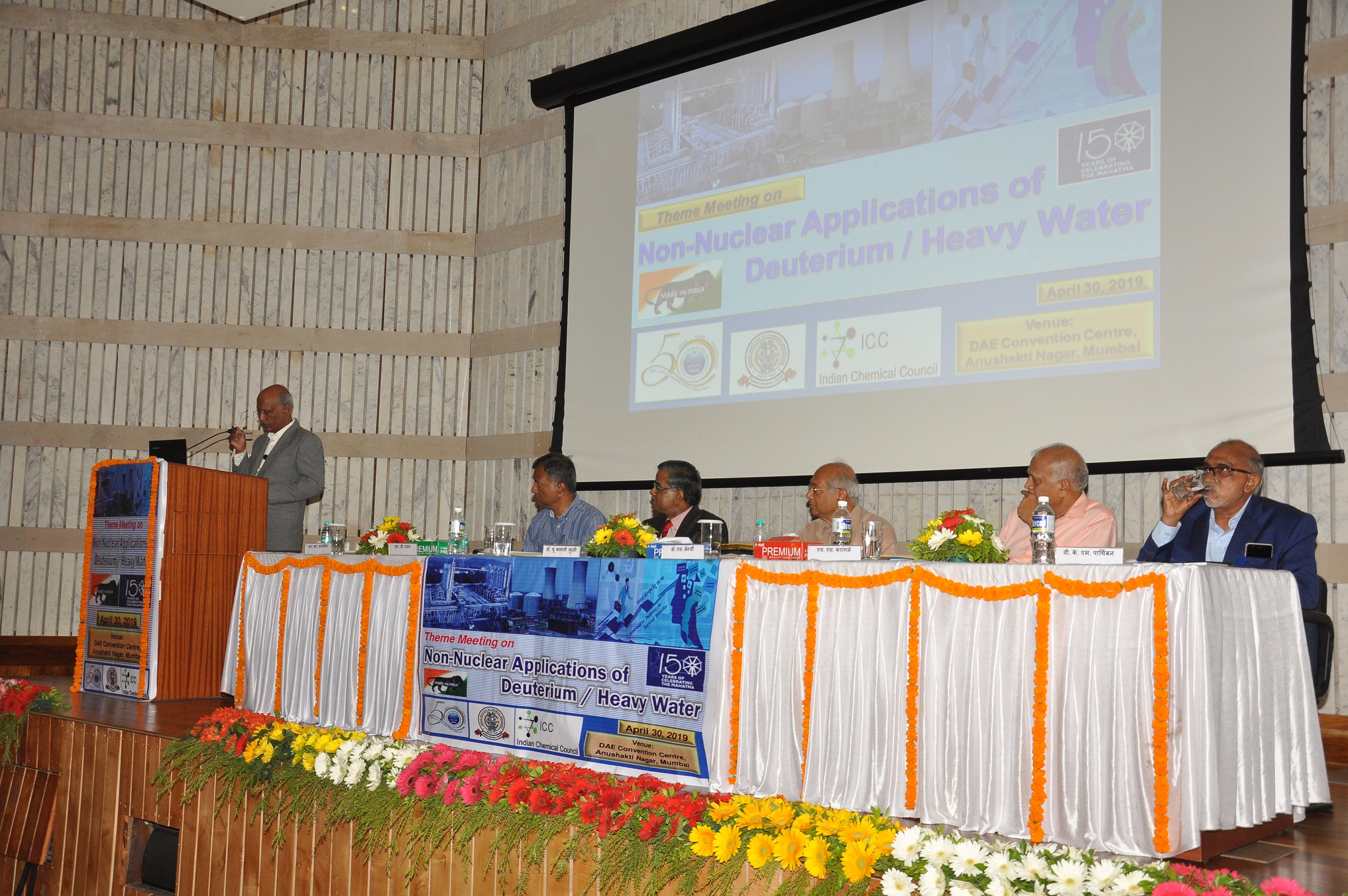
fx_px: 1347
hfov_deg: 53.2
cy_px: 448
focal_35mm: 36
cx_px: 674
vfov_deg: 36.8
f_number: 6.3
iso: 800
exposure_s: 1/125
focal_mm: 24
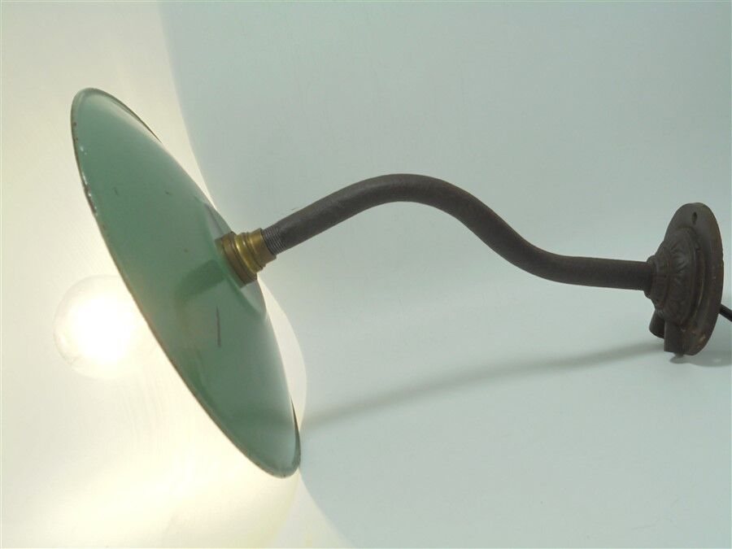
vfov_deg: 29.7
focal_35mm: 49
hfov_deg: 38.9
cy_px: 274
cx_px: 366
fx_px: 1036
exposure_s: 1/80
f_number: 4.8
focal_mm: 8.9
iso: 100
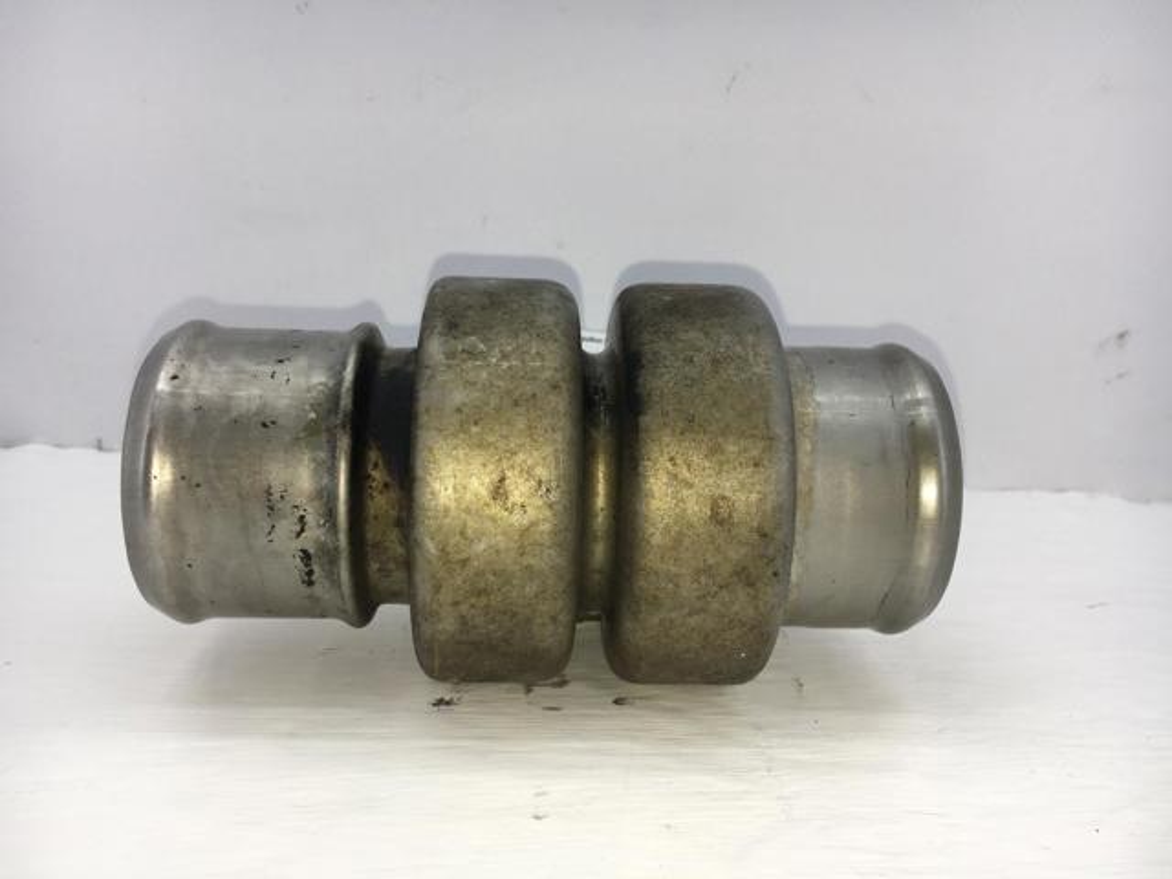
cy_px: 440
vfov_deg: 48.2
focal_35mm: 29
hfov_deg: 61.7
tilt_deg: -12.5
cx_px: 586
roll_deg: -1.8
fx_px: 982
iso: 25
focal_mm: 4.15
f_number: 2.2
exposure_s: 1/368
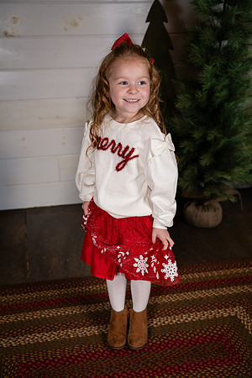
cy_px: 189
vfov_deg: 44.5
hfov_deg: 30.5
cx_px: 126
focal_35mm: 44
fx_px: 462
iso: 200
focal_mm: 44
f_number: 4
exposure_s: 1/250
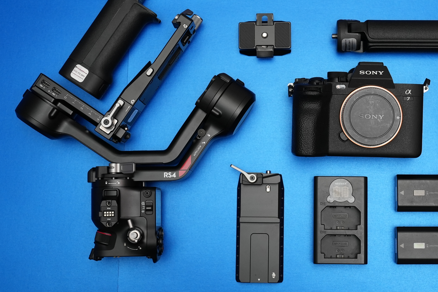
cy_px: 134
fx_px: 828
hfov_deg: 29.5
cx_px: 284
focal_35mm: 68
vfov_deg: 20.0
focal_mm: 50
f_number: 5.6
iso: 2500
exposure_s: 1/100
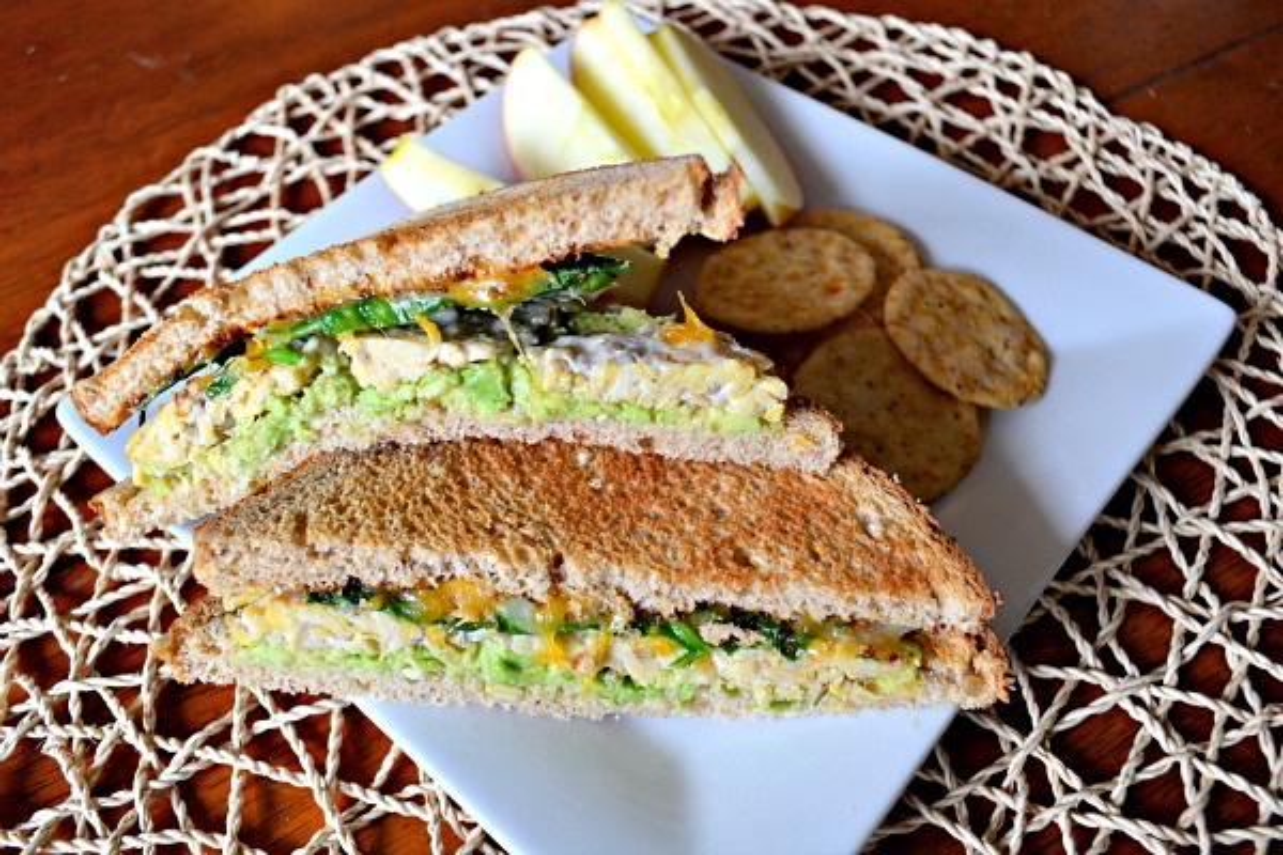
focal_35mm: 30
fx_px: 1069
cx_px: 642
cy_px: 428
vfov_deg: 43.6
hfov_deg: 61.9
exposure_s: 1/50
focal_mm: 20
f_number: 3.8
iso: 400
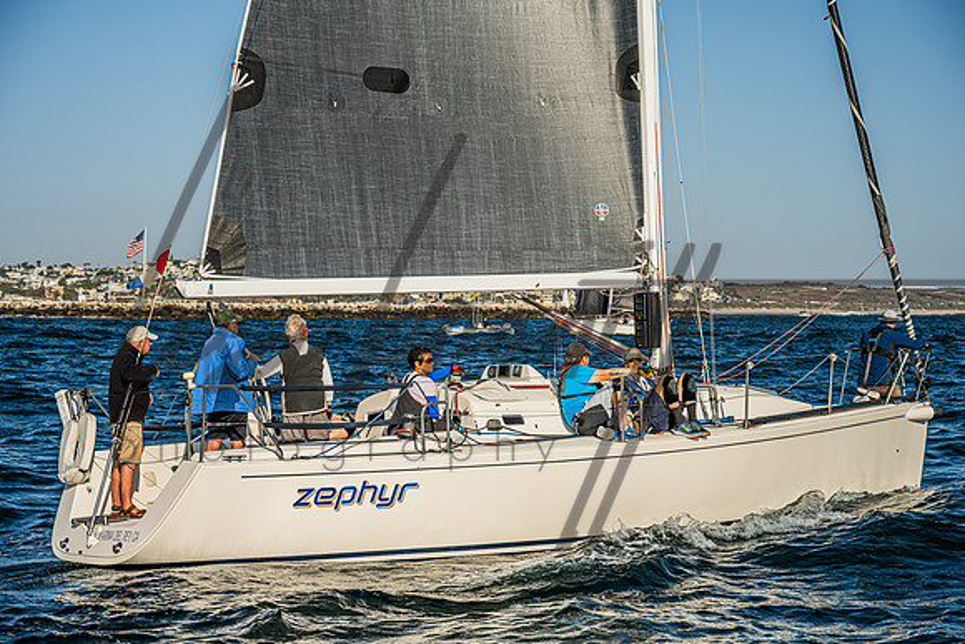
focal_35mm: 73
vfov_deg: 18.8
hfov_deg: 27.8
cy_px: 322
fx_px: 1947
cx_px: 482
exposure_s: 1/1000
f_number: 6
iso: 100
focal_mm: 72
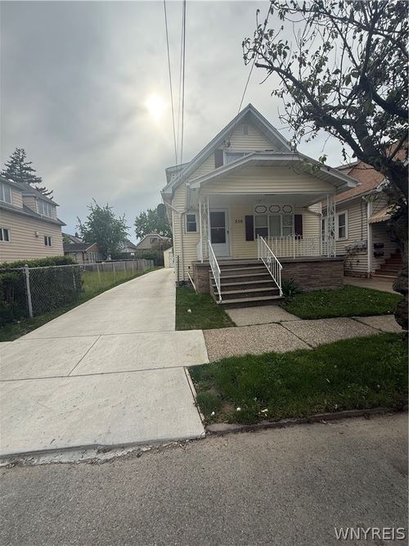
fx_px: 221
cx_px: 204
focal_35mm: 14
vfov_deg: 102.1
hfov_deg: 85.7
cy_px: 273
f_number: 2.2
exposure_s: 1/1572
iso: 64
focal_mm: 2.22
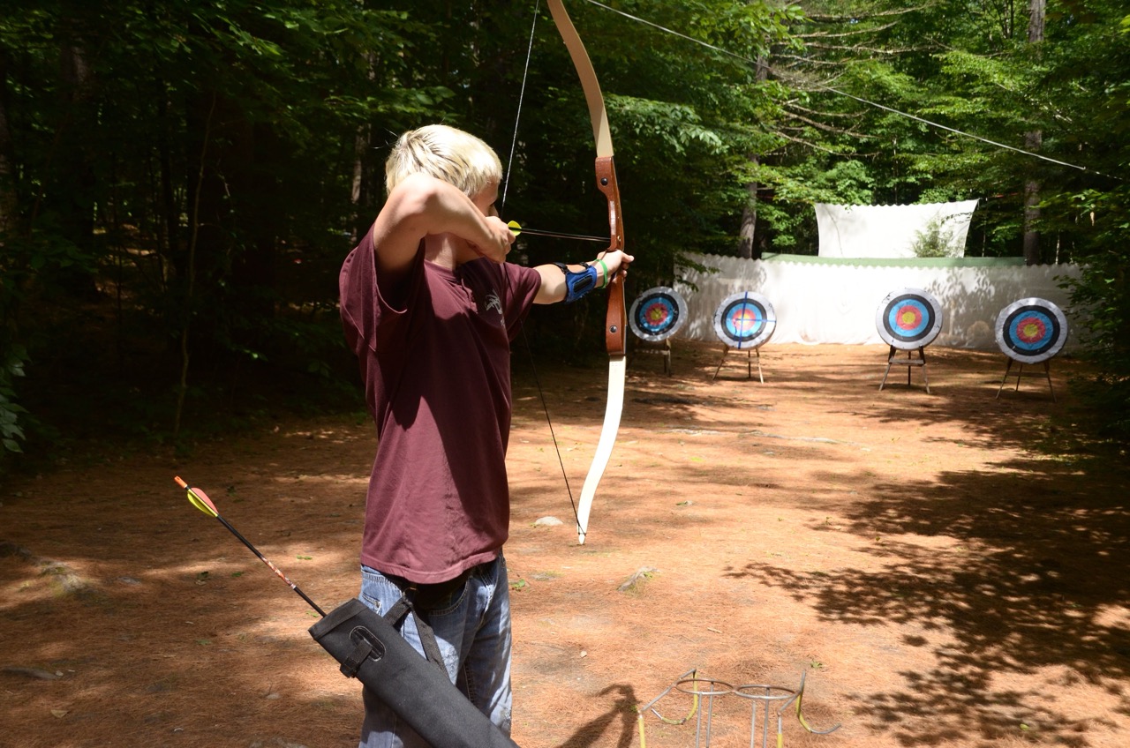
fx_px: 1175
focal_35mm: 38
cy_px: 374
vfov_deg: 35.3
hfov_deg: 51.4
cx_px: 565
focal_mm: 25
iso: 1000
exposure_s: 1/2000
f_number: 5.6
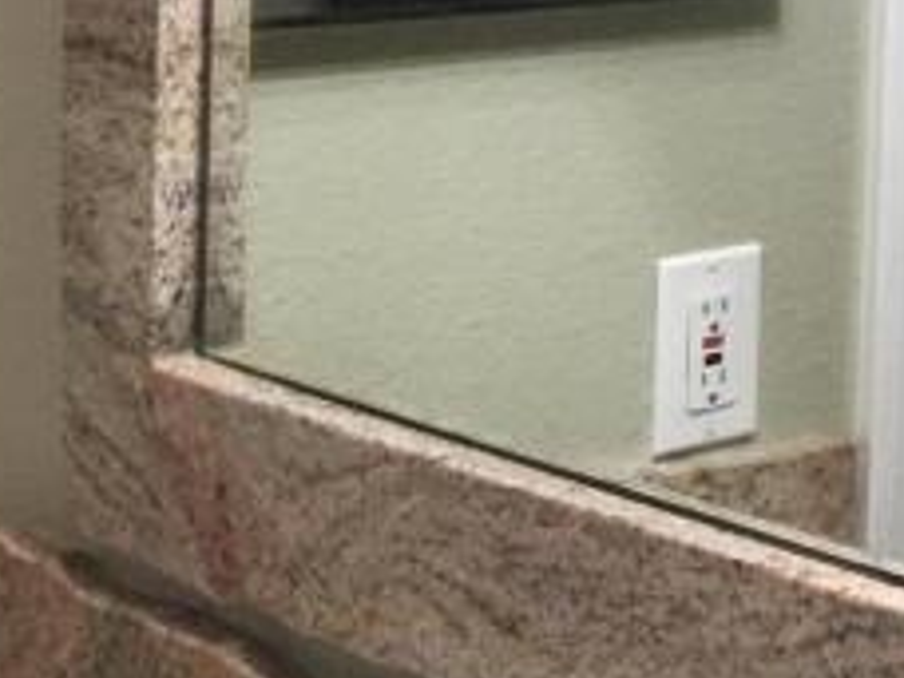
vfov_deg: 11.0
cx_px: 1844
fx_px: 3395
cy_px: -357
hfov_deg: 13.0
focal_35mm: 130
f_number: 2.2
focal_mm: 4.15
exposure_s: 1/30
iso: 40
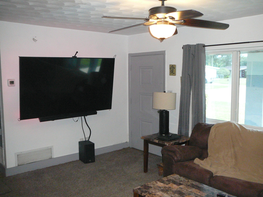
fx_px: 266
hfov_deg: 52.6
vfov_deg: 40.7
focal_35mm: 35
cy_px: 98
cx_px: 132
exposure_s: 1/30
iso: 320
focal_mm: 5.2
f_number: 2.8
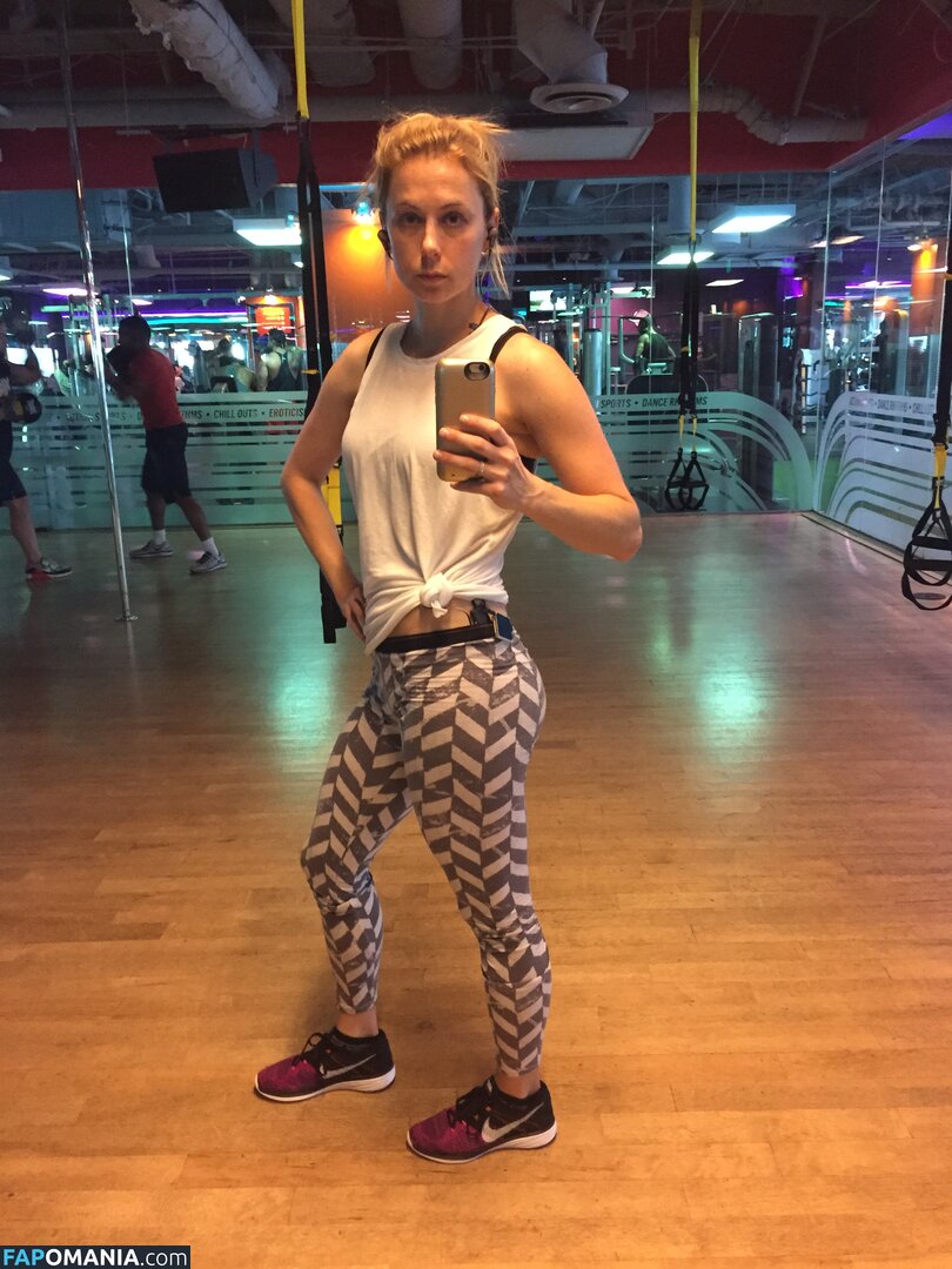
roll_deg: +0.8
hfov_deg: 48.2
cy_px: 634
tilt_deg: -14.1
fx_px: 1063
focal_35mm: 29
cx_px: 476
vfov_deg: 61.7
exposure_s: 1/15
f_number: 2.2
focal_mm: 4.15
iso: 320
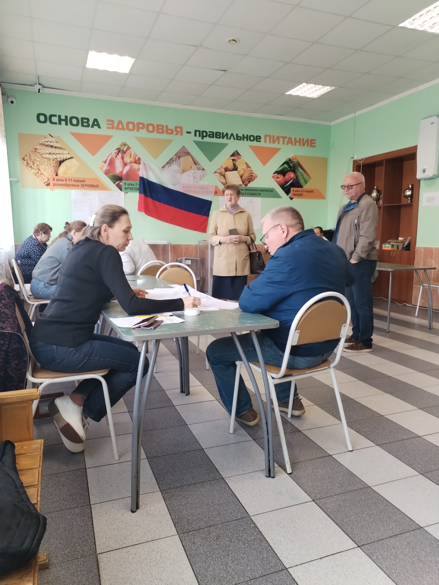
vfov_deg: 67.3
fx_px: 440
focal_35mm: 26
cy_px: 292
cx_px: 220
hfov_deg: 53.1
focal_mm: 4.75
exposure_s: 1/50
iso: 416
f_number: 1.8
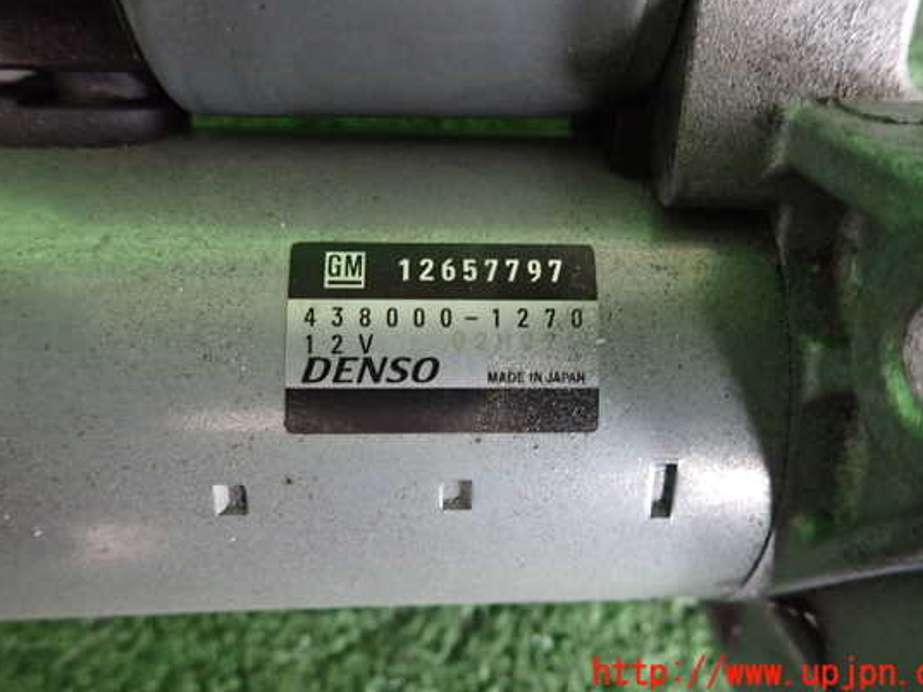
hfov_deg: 63.4
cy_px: 308
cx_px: 465
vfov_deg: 49.7
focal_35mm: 28
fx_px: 747
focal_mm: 4.5
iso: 800
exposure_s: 1/30
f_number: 2
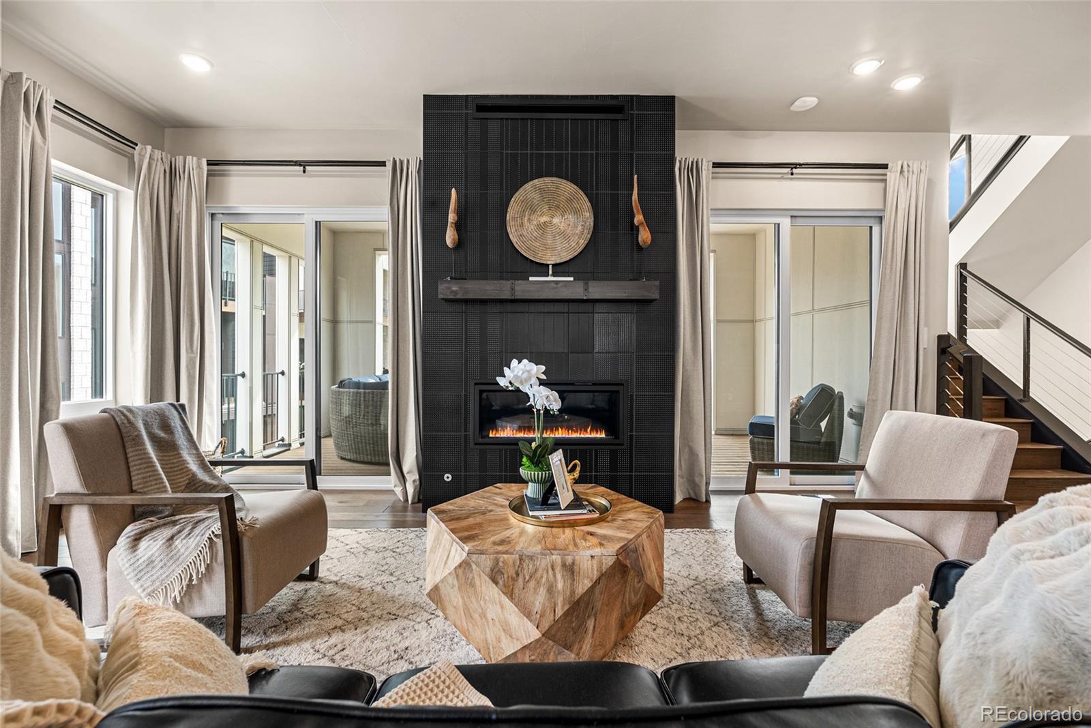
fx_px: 485
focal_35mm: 16
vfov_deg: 73.8
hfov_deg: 96.7
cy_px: 364
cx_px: 546
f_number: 8
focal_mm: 16
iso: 200
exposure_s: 1/2
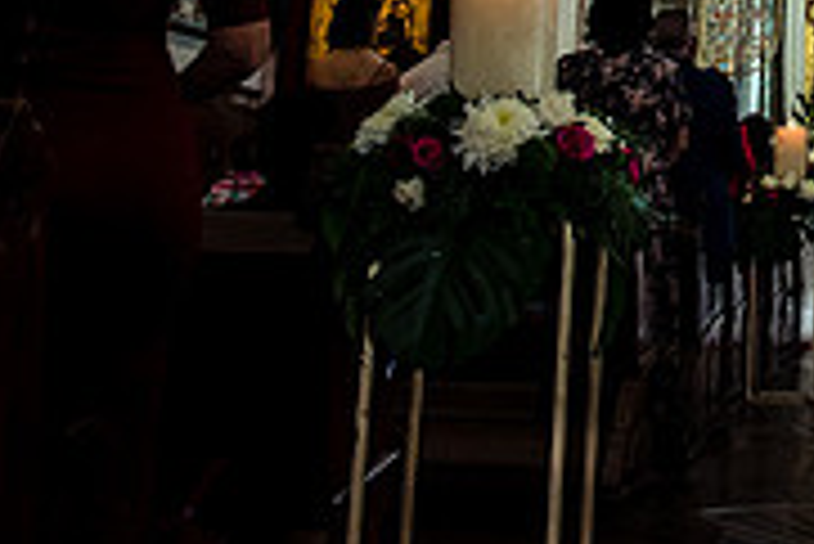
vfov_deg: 16.0
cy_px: -290
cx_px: 967
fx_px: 1765
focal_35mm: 78
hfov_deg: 23.8
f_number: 5.6
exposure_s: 1/125
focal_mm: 24
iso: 1600
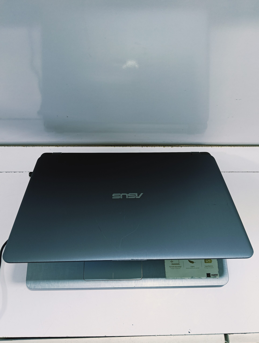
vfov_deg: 65.2
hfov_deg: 51.5
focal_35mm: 27
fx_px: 269
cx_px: 130
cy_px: 172
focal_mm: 3.98
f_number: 1.8
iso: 125
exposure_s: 1/33.3
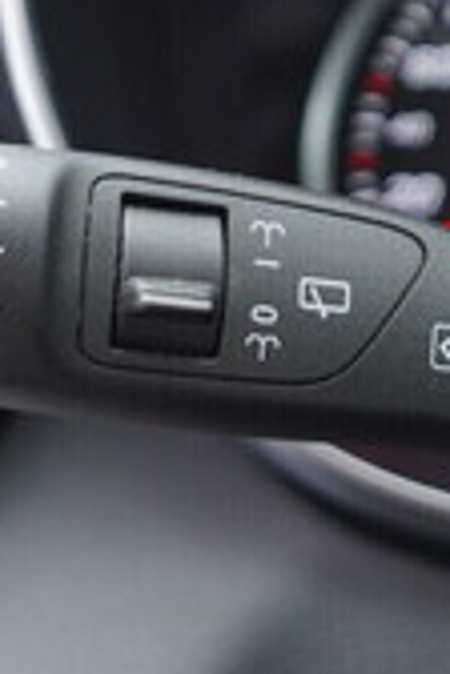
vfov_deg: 17.3
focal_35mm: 118
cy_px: 491
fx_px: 2212
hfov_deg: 11.6
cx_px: 169
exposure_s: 1/40
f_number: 2.8
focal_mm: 24
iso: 250
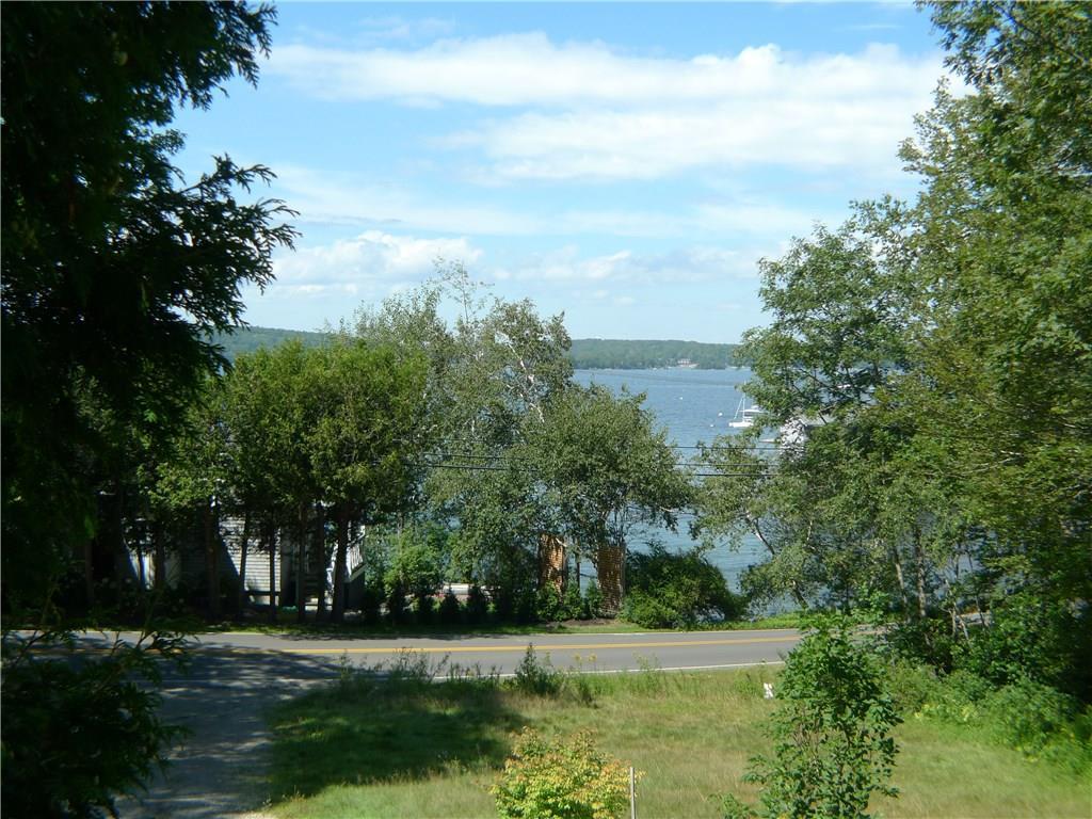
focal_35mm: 60
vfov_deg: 24.4
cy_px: 410
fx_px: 1893
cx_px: 546
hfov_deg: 32.2
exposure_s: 1/500
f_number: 4
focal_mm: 12.8
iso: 80
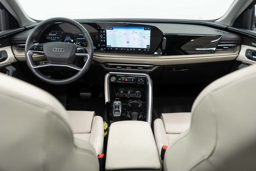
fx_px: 199
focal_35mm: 28
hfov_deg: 65.5
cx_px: 128
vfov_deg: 46.4
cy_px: 86
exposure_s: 1/50
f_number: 3.2
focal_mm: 28
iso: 640
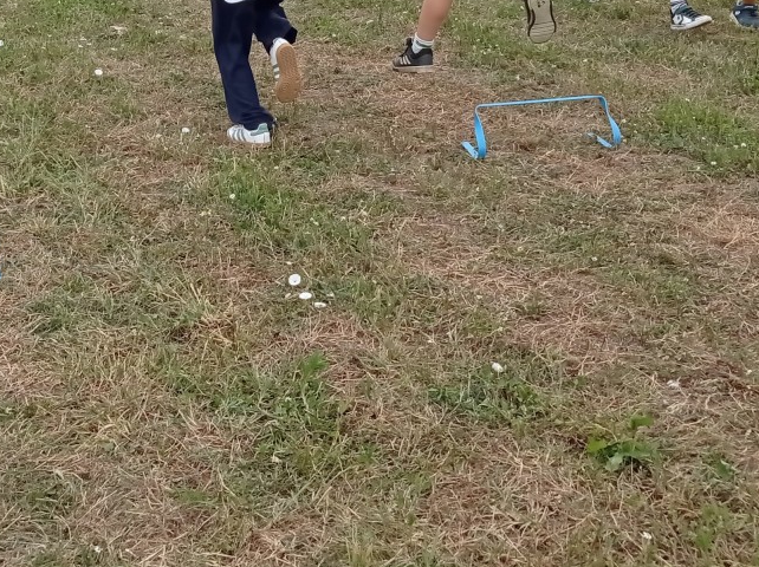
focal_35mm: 70
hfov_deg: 27.7
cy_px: 25
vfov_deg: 20.4
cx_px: 273
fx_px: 1533
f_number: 1.79
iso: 105
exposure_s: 1/1626
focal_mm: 4.74
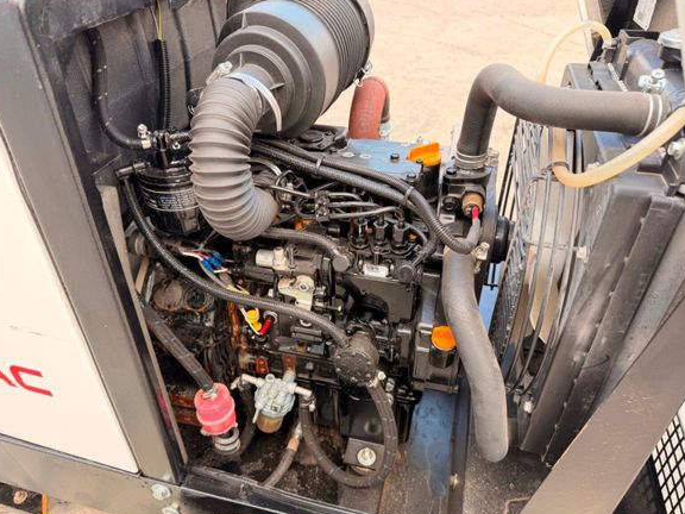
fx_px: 495
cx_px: 341
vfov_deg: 54.9
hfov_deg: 69.4
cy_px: 263
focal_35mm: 25
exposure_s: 1/181
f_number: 1.78
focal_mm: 6.76
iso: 80
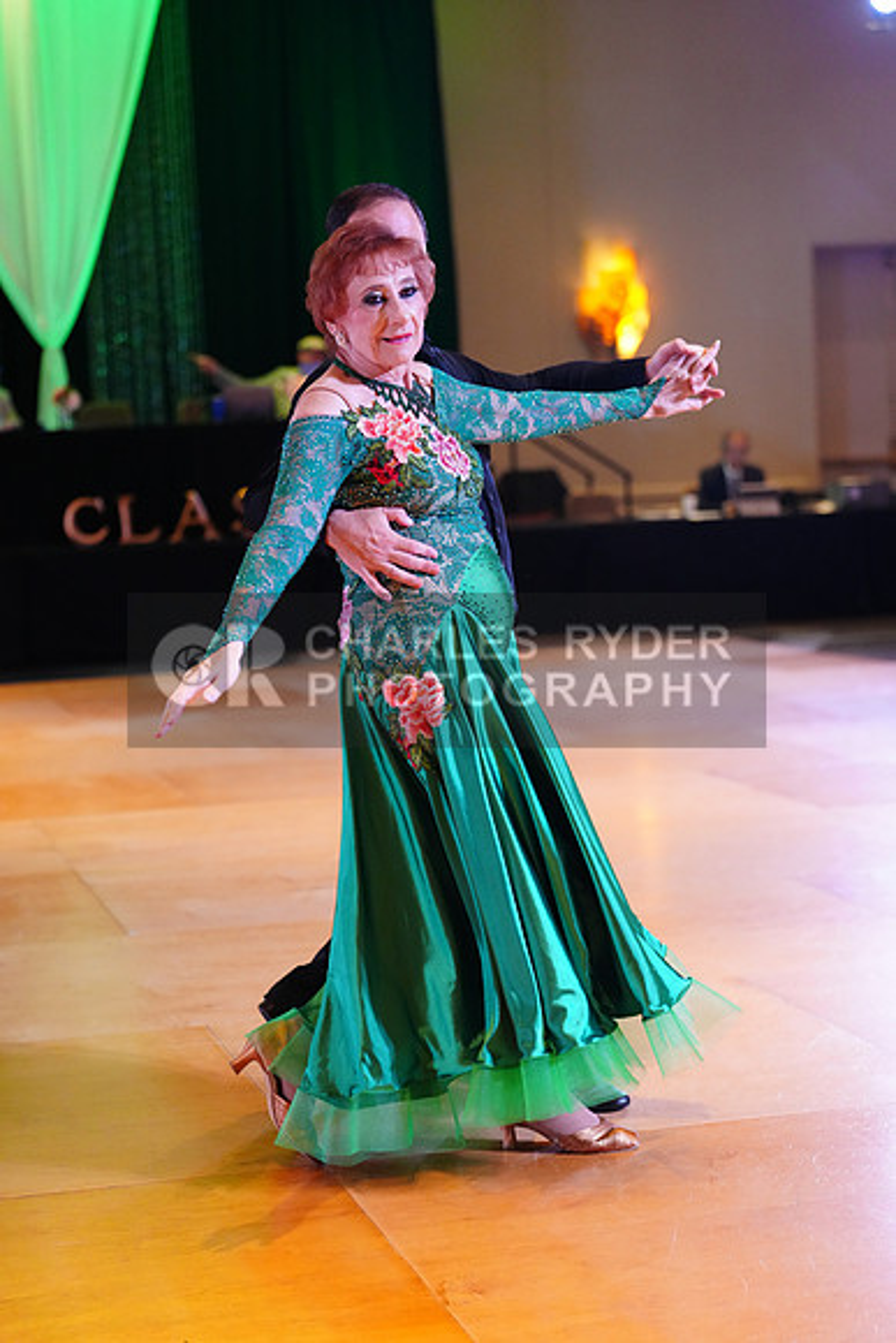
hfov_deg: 19.5
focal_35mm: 70
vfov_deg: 28.8
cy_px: 672
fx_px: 2612
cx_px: 448
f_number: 2.8
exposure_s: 1/400
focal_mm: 70
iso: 5000
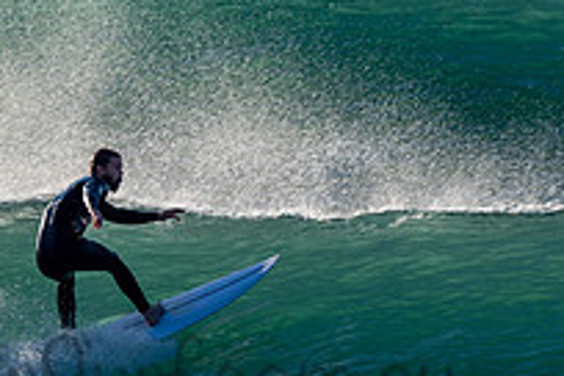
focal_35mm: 1741
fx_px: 27274
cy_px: 354
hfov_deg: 1.2
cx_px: 160
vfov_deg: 0.8
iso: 64
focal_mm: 500
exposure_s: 1/320
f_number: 9
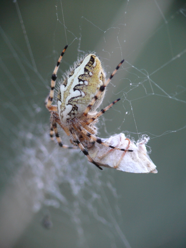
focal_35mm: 186
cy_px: 124
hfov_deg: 8.0
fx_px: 1333
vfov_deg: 10.6
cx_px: 93
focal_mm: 39.4
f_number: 3.6
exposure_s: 1/60
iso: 200
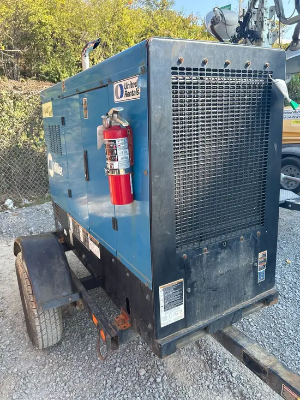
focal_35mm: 26
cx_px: 150
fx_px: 300
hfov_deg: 53.1
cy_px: 200
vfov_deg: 67.3
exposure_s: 1/625
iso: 50
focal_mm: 5.7
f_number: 1.5
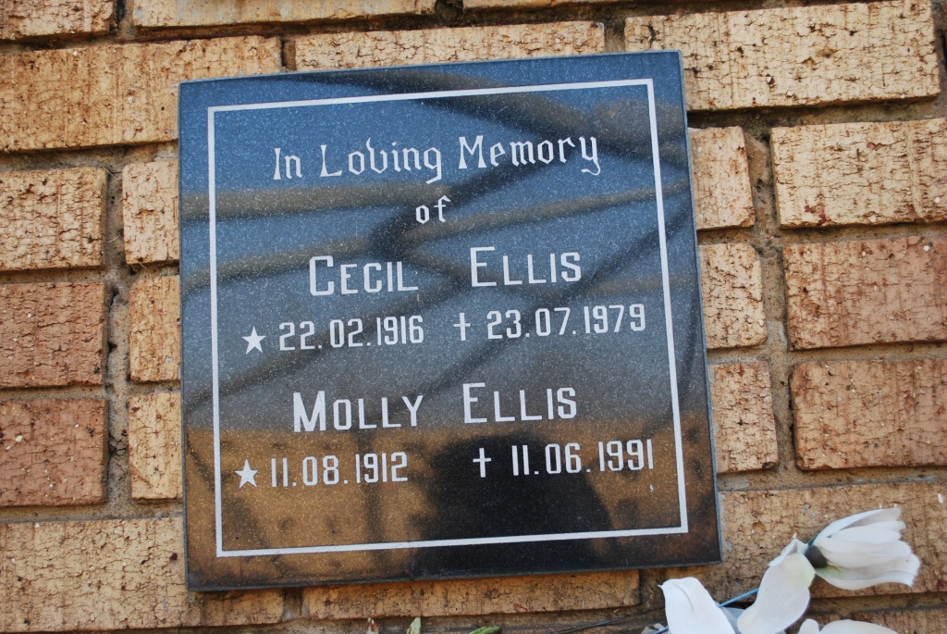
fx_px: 1106
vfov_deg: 32.0
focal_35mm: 42
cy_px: 317
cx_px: 474
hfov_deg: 46.4
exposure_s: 1/125
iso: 200
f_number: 5.6
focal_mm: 28
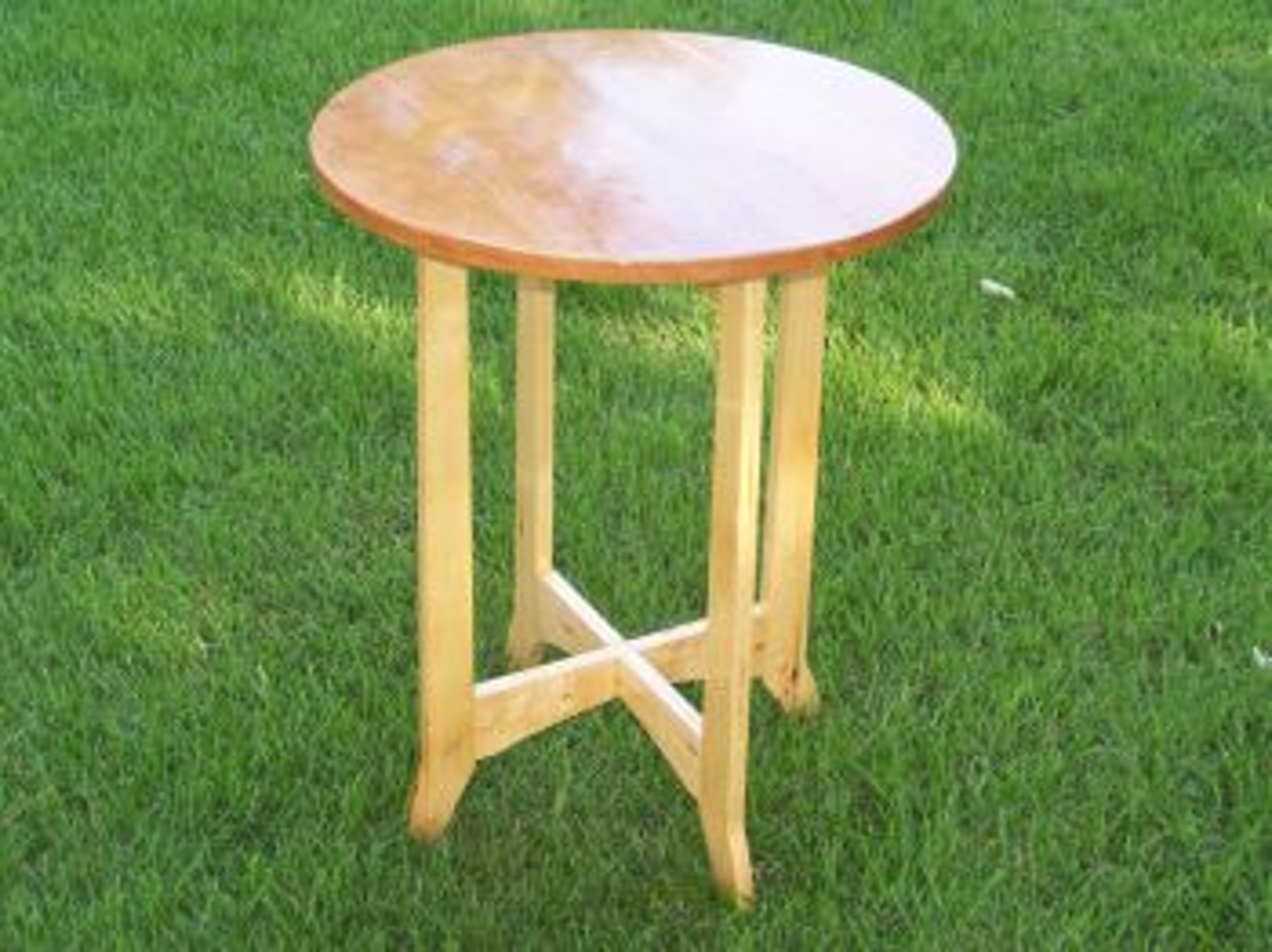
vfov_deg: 22.9
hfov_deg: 30.3
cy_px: 476
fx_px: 2350
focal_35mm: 64
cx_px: 636
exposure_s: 1/125
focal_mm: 10.7
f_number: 3.2
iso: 140
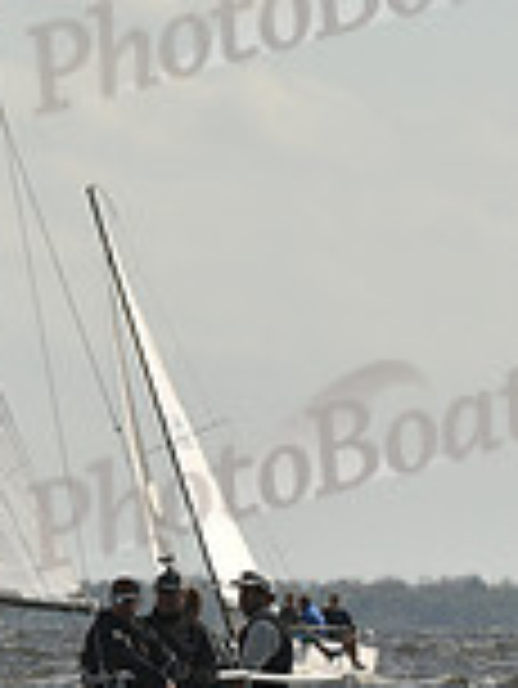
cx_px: -205
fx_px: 18171
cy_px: -171
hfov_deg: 1.6
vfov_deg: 2.2
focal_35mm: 912
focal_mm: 250
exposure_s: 1/1250
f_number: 8
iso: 250
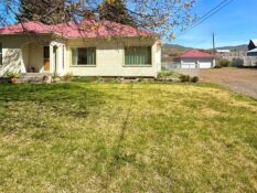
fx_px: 178
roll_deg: +0.3
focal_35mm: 24
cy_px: 63
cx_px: 114
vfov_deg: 55.6
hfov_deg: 71.3
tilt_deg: +0.4
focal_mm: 2.22
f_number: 2.2
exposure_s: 1/770
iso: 25
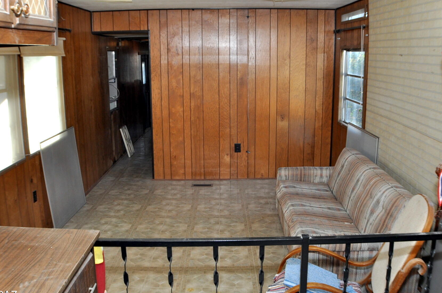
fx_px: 547
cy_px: 122
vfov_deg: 30.0
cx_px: 226
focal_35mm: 45
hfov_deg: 44.0
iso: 280
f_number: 5.6
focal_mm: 23
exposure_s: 1/125
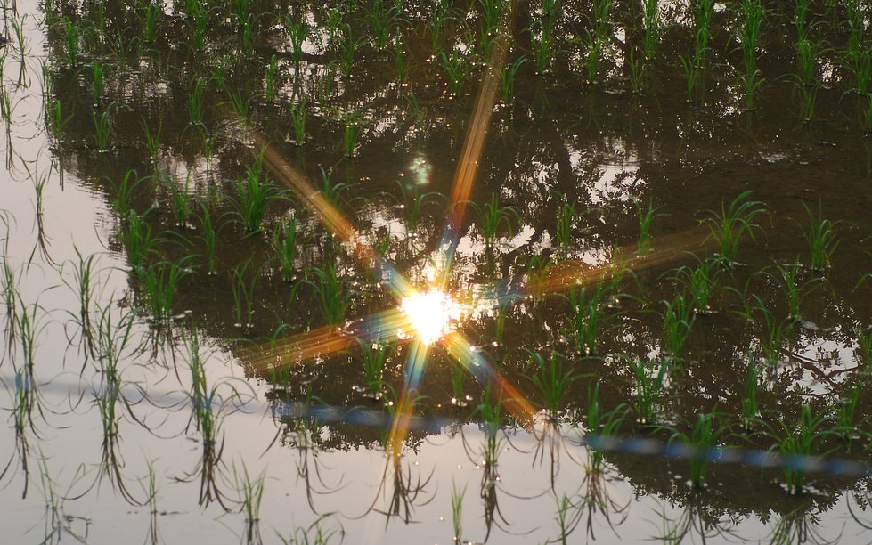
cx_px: 428
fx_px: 2662
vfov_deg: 11.7
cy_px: 245
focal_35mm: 112
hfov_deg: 18.6
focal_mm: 70
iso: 200
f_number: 16
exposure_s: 1/100
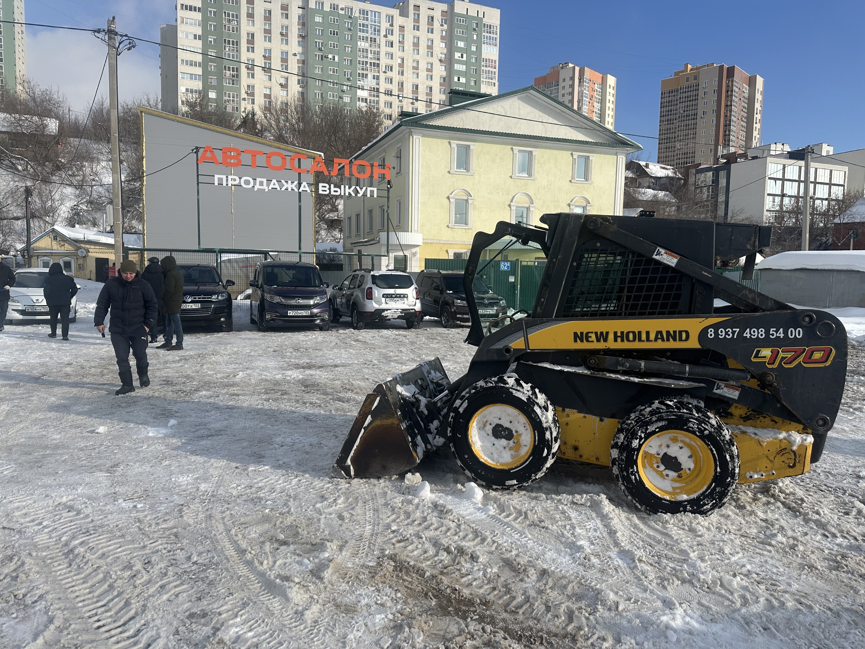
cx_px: 432
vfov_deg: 56.8
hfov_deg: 71.6
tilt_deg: -4.3
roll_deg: -0.9
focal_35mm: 24
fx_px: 600
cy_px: 324
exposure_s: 1/6623
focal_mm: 6.86
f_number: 1.78
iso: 80
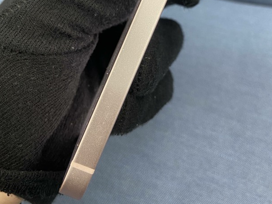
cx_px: 144
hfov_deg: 45.7
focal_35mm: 41
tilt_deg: -47.9
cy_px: 17
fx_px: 322
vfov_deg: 33.1
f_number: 1.8
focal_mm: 4.25
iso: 125
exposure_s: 1/40
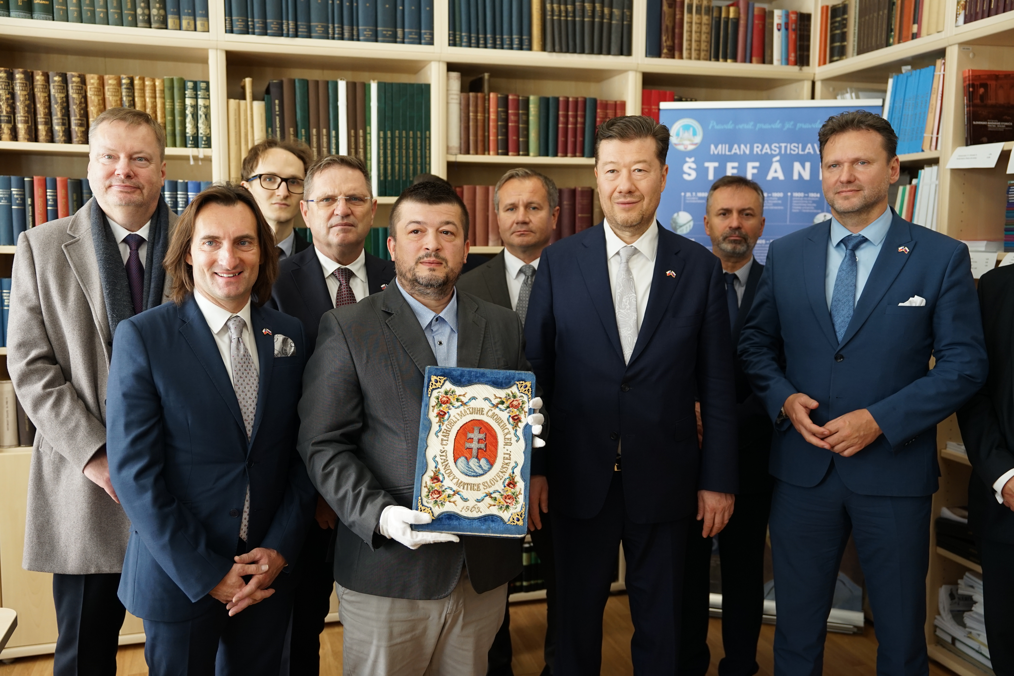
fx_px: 958
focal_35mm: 34
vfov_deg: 38.9
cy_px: 338
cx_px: 507
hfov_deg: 55.8
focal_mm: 34
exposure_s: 1/320
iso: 640
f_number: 2.8
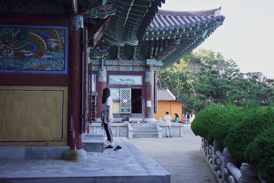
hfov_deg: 54.4
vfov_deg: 37.9
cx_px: 137
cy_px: 92
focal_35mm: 35
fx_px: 266
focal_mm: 35
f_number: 6.3
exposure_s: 1/100
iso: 160
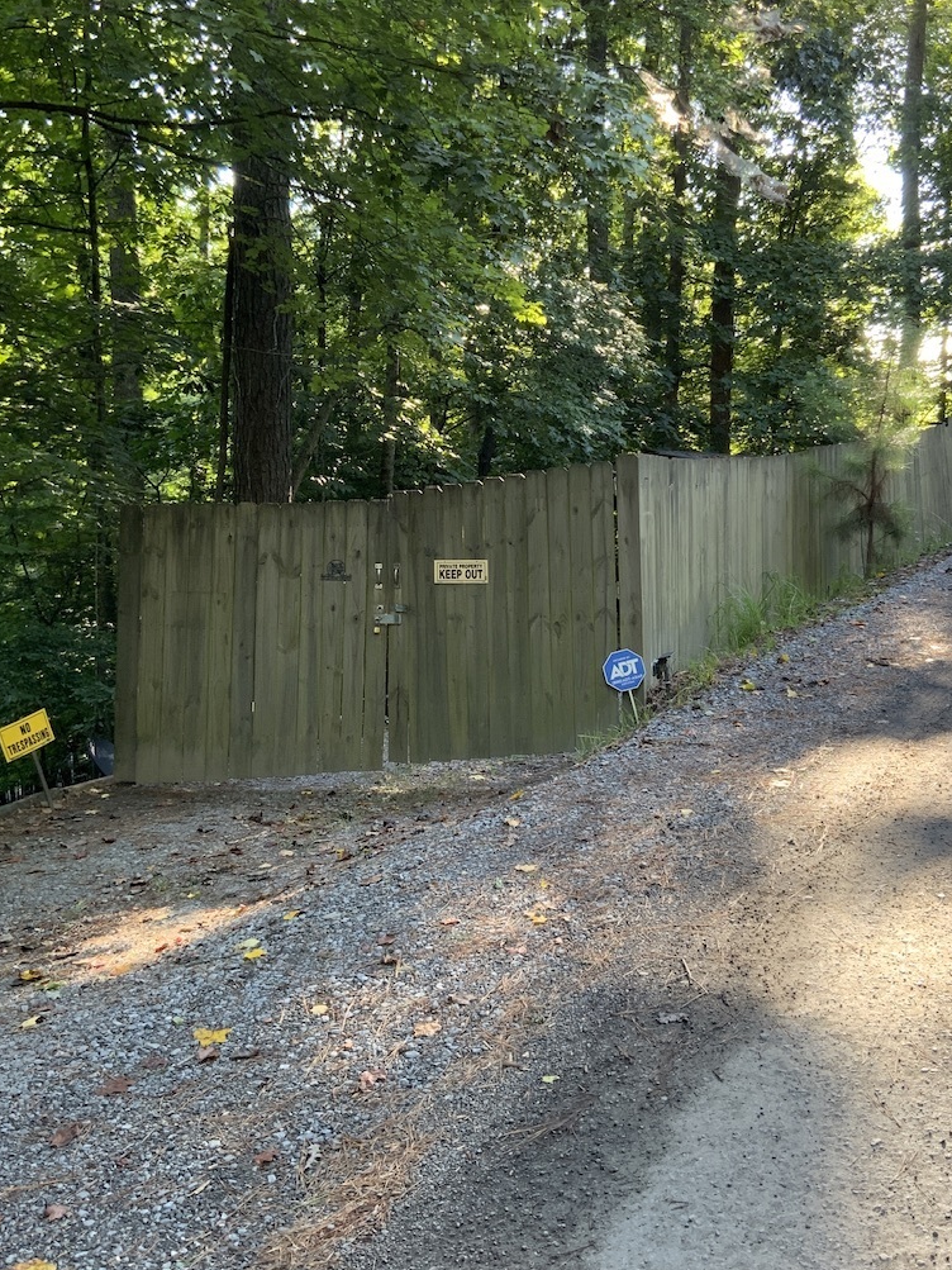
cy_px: 582
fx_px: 1357
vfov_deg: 50.1
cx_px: 527
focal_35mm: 37
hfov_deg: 38.6
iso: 64
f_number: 1.8
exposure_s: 1/90
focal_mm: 3
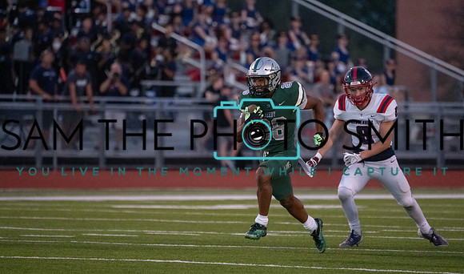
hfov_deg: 4.6
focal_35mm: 460
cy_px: 134
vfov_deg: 2.7
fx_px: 5720
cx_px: 247
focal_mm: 400
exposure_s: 1/1250
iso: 12800
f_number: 5.6
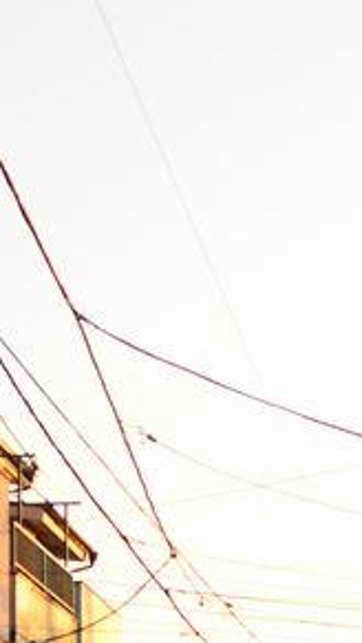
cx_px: -71
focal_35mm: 193
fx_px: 3286
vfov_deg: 11.1
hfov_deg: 6.3
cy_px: 493
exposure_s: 1/400
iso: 640
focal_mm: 35
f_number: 3.5
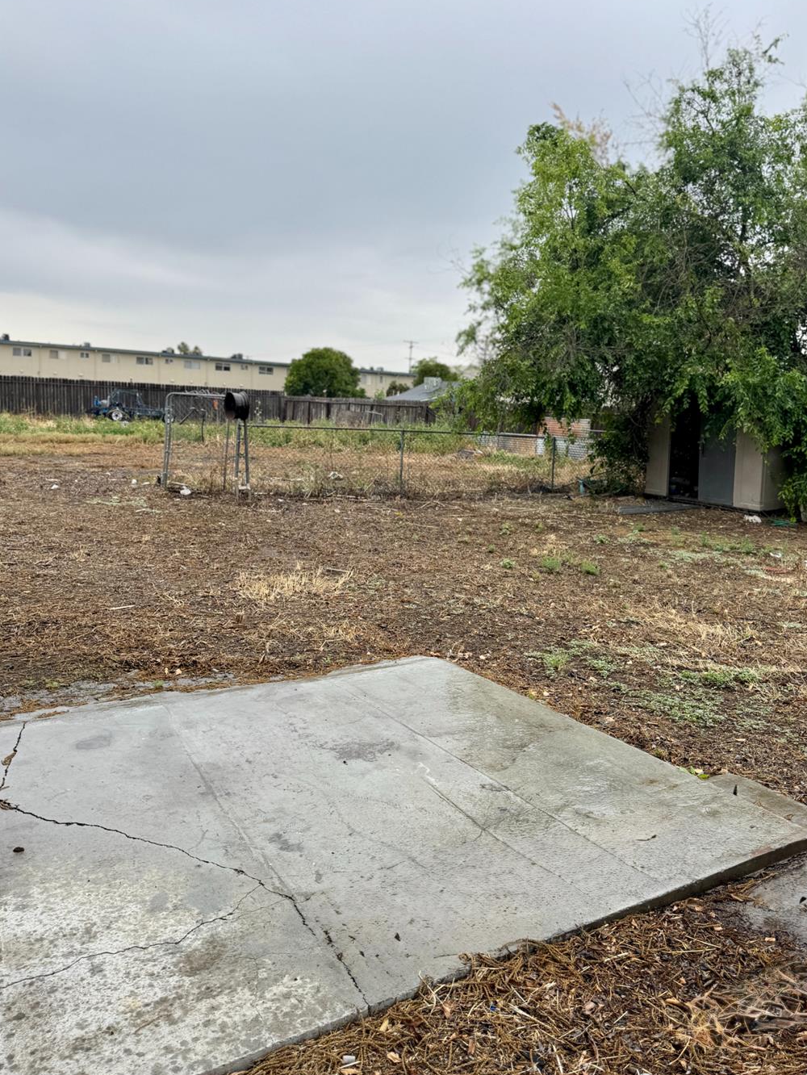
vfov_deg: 65.3
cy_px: 516
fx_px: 839
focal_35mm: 27
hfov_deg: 51.3
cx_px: 441
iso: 80
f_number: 1.78
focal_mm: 6.76
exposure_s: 1/2252
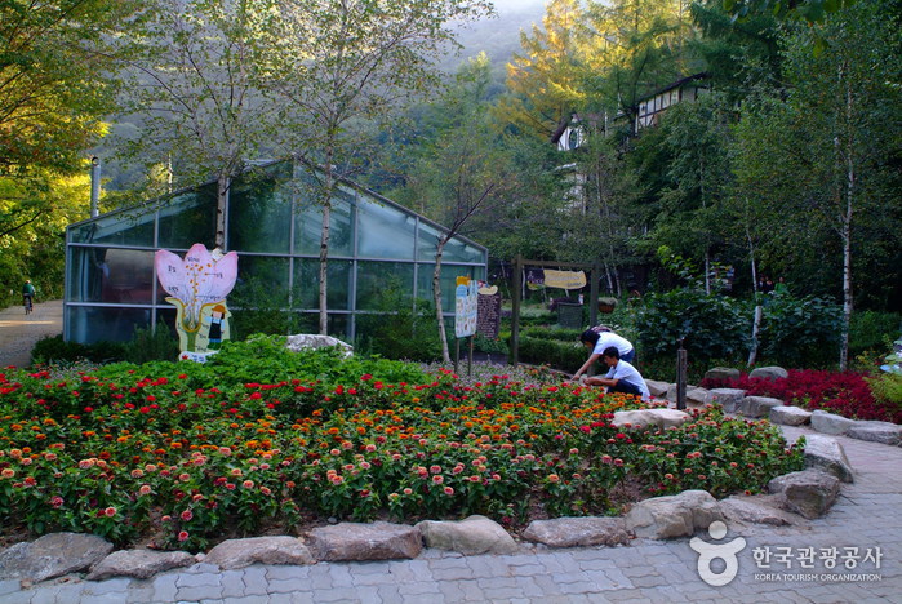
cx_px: 451
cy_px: 302
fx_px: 753
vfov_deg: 43.7
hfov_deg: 61.9
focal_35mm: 30
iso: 400
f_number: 5.6
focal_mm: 20
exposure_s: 1/125
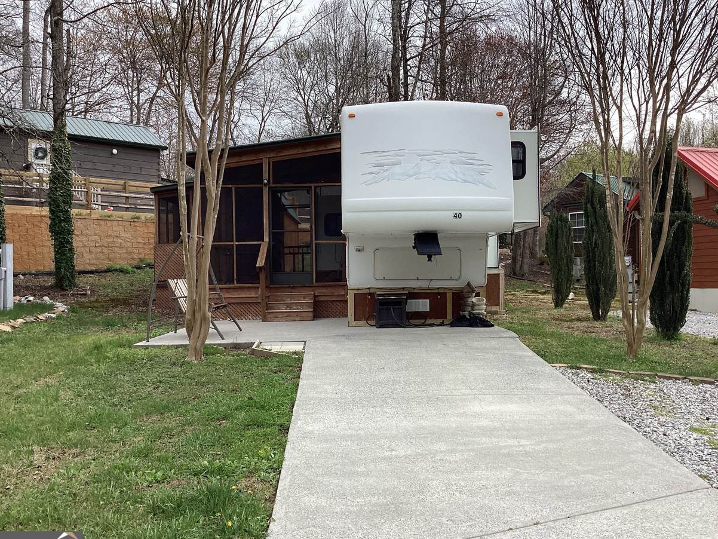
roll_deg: +0.7
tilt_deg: -1.1
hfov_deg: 55.3
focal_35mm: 33
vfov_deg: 43.0
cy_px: 273
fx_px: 685
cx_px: 379
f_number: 2.4
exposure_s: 1/734
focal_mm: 3.3
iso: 25
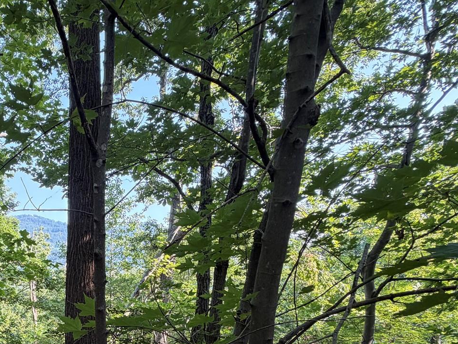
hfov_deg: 53.7
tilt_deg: -3.5
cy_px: 307
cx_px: 60
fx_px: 397
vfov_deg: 43.0
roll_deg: -0.3
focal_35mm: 30
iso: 100
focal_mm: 2.22
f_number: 2.2
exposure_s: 1/121
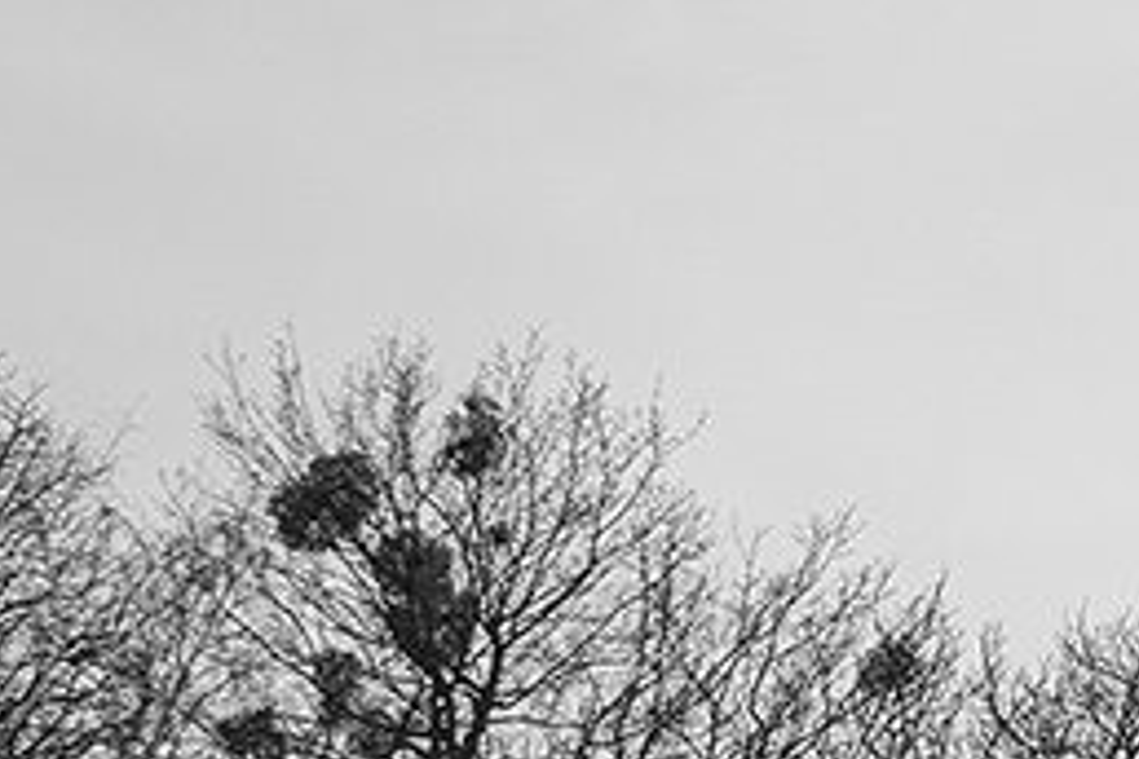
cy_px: 913
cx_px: 2097
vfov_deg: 8.3
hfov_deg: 11.6
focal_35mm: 163
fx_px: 5157
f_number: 13
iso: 250
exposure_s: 1/50
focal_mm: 35
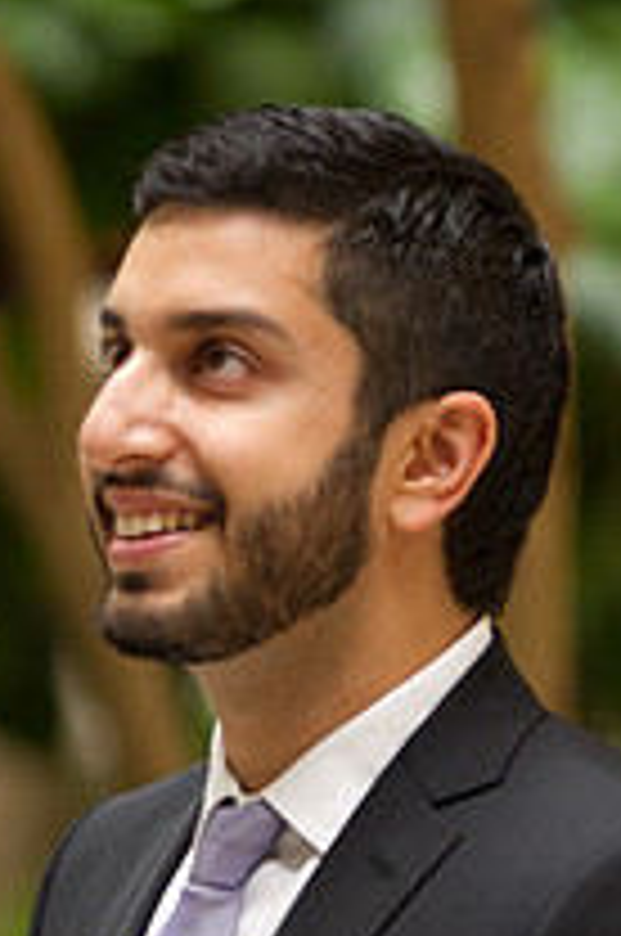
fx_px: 10955
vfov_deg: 4.9
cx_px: 286
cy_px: 680
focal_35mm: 422
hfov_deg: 3.2
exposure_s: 1/200
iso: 800
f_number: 2.8
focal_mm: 130
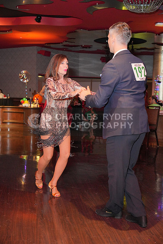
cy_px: 122
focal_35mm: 49
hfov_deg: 27.5
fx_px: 333
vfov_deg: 40.3
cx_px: 82
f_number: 4
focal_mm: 49
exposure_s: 1/200
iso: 4000
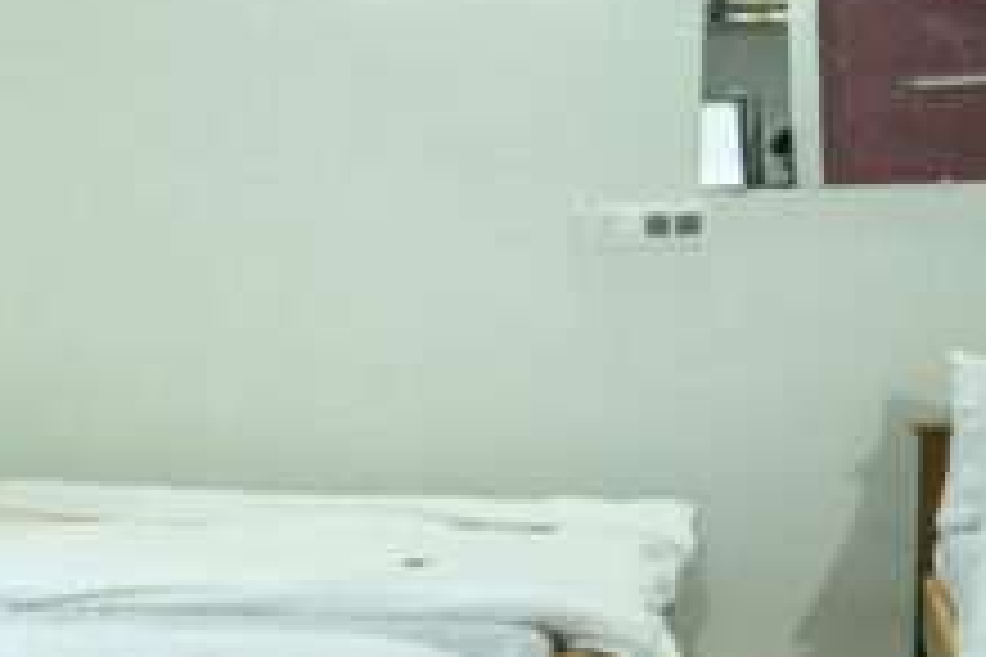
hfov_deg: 20.3
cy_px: 436
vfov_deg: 16.2
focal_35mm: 84
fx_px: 2300
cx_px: -549
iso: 1600
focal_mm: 24
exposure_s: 1/50
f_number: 2.8
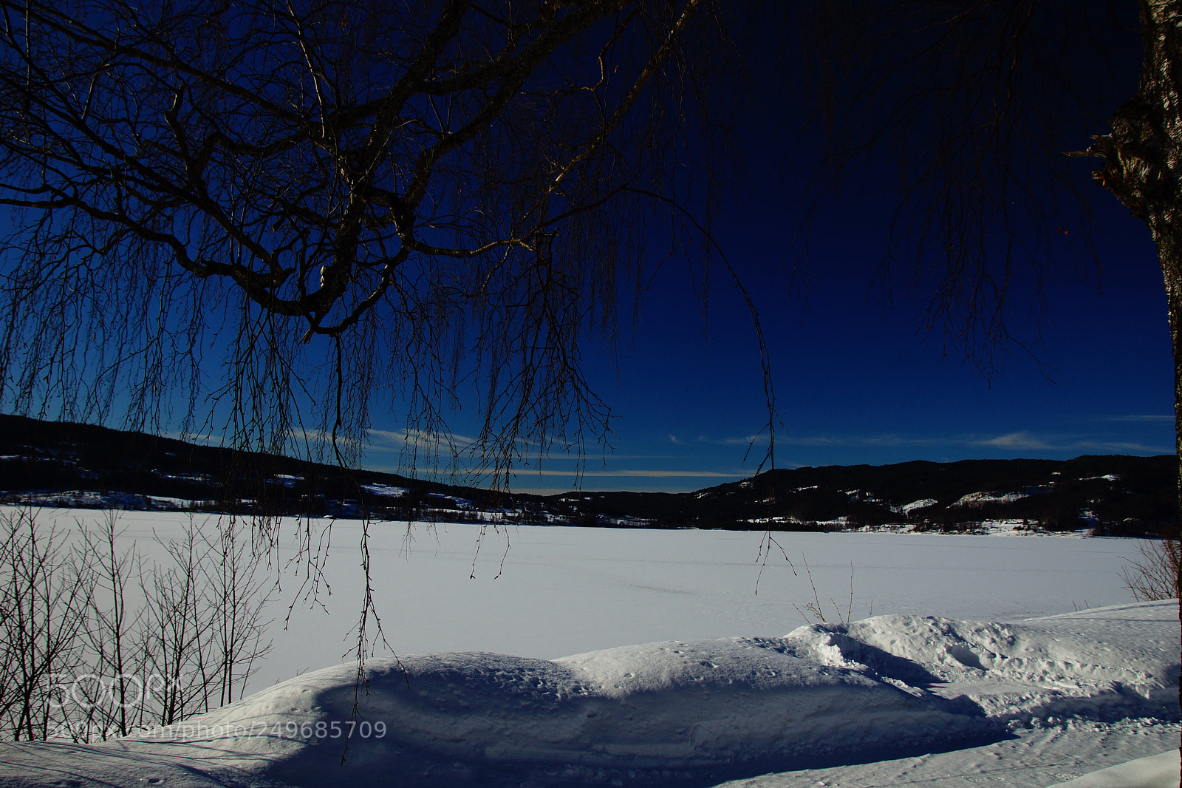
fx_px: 837
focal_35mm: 26
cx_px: 591
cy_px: 394
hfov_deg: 70.4
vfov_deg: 50.4
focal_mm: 17
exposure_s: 1/640
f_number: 6.3
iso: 100
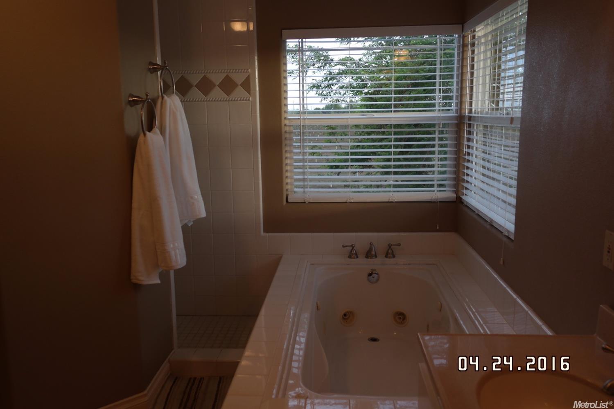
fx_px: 512
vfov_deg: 43.6
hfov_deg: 61.9
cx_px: 307
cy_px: 204
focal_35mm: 30
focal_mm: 20
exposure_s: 1/60
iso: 200
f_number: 3.5
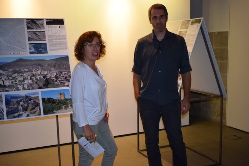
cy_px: 83
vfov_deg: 29.9
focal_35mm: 45
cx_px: 124
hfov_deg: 43.6
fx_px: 311
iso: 800
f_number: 4.2
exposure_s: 1/80
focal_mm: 30
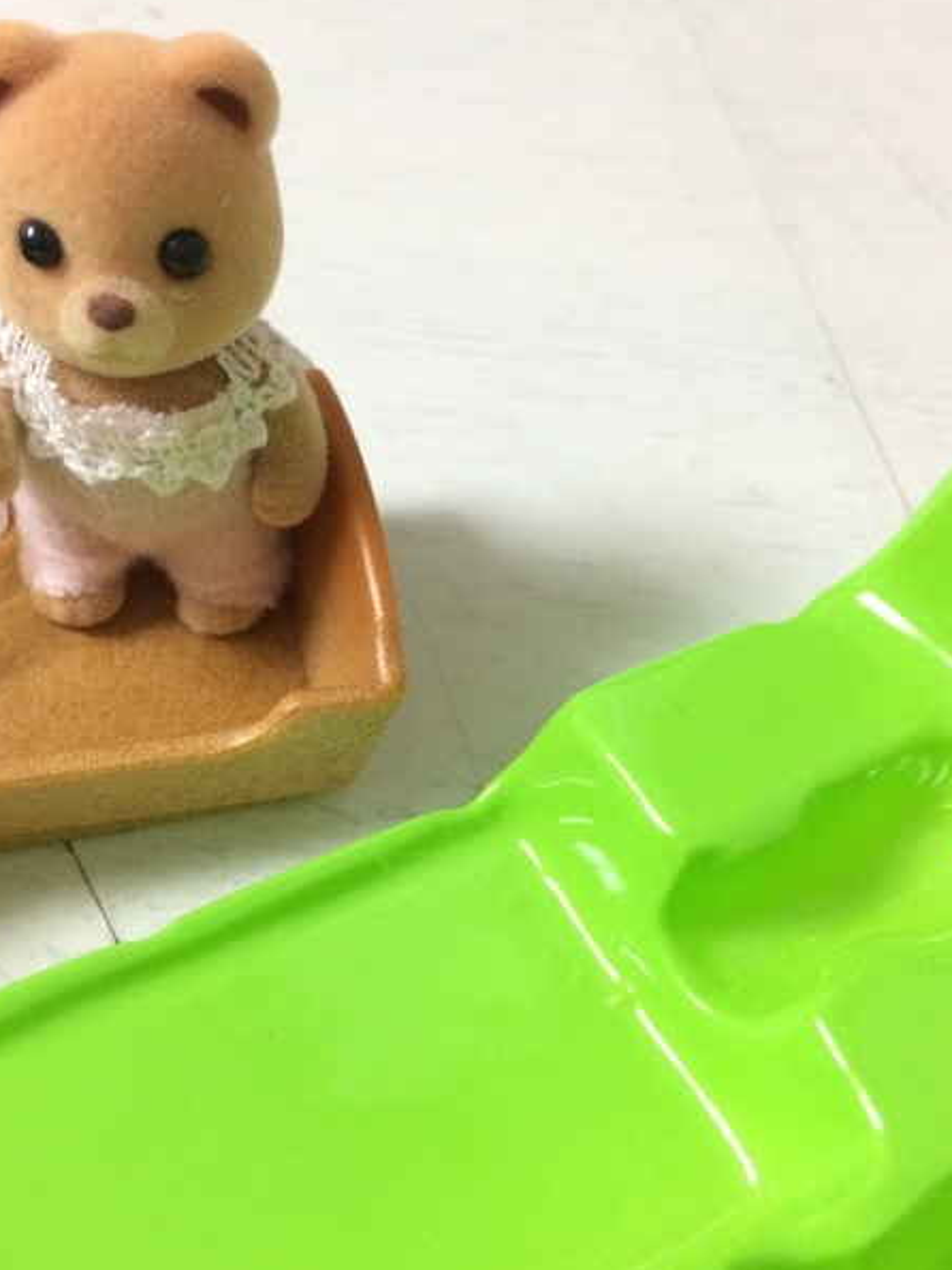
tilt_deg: -51.7
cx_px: 414
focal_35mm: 39
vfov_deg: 47.8
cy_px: 702
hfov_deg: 36.7
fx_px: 1431
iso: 400
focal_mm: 4.15
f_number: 2.2
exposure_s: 1/33
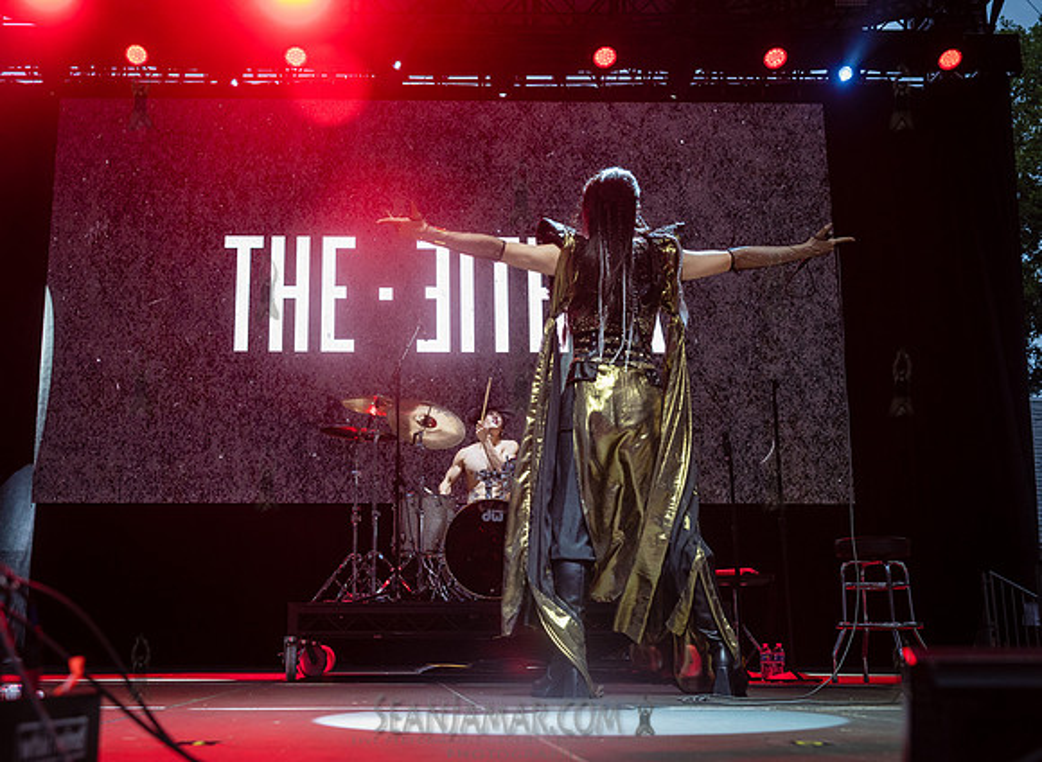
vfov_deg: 35.0
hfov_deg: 46.5
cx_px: 421
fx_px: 1207
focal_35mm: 40
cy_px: 350
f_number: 4
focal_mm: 35
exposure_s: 1/400
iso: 2000
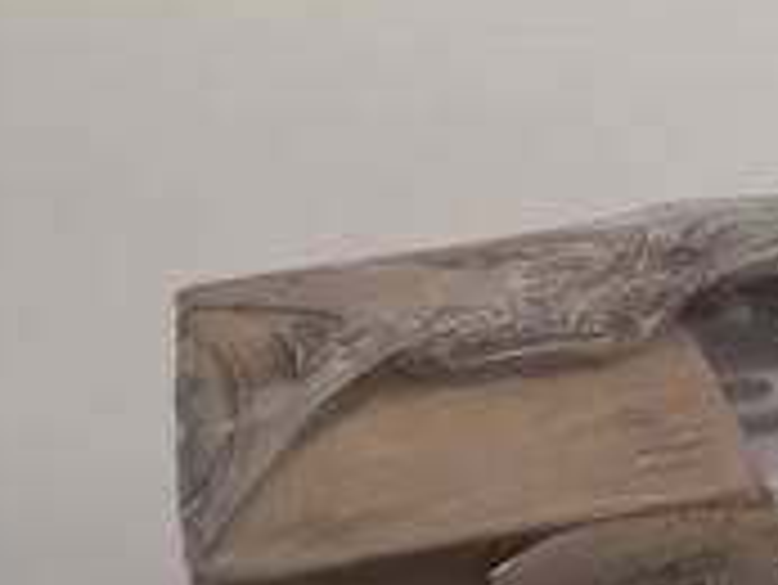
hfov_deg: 16.5
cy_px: 306
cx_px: 1385
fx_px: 2249
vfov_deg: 14.8
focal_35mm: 100
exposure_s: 1/304
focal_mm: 3.95
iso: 50
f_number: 1.6
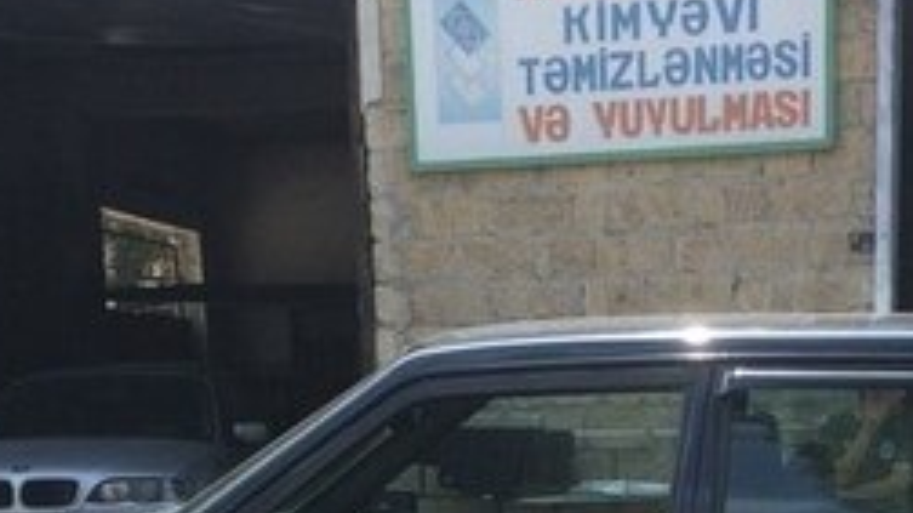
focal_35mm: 83
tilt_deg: -11.0
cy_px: 850
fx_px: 2009
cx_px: 506
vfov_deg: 13.4
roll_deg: +2.7
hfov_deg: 25.6
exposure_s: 1/1109
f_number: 2.2
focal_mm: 4.15
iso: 32
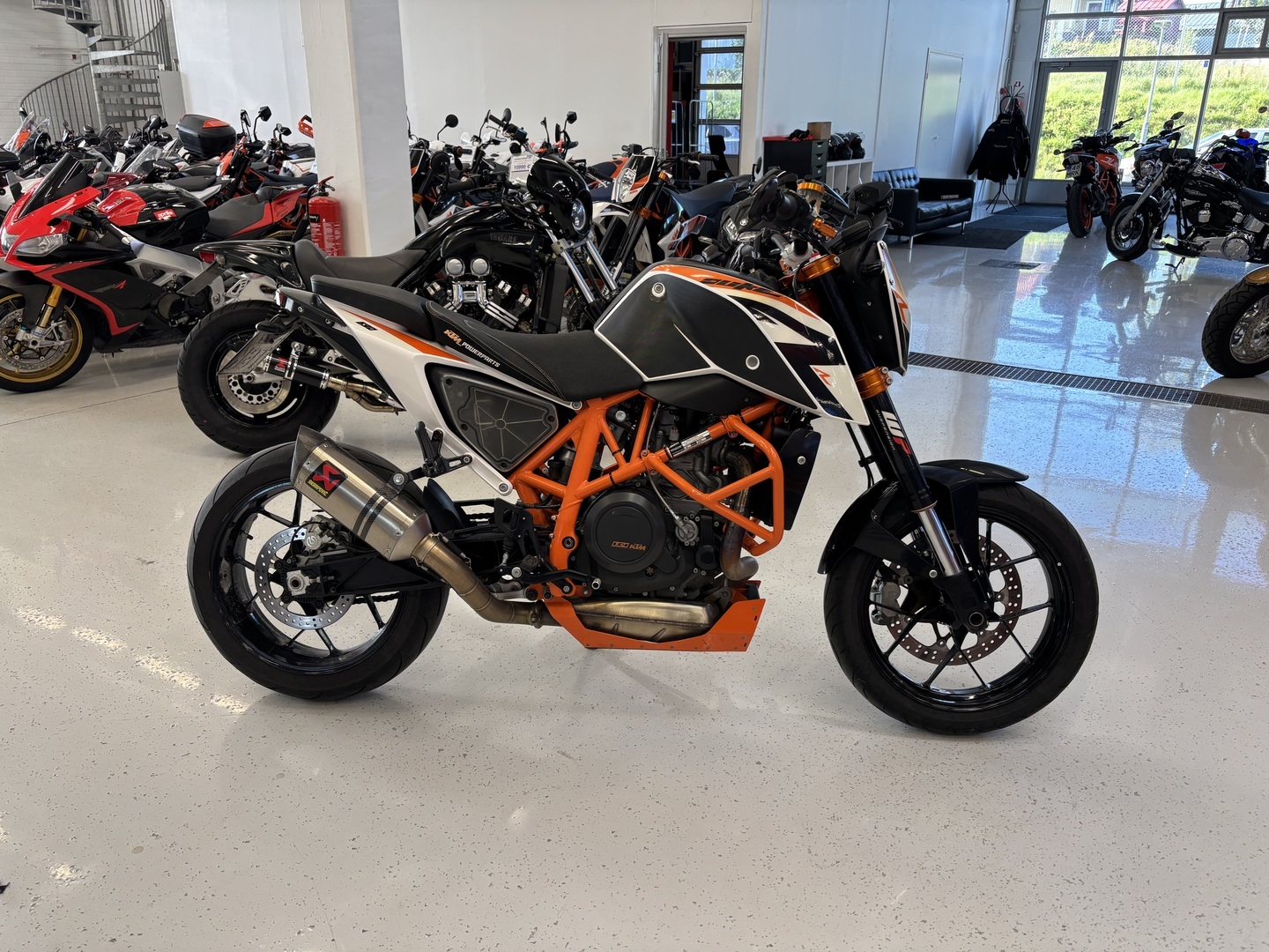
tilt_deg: -20.5
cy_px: 476
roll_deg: +0.2
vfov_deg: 53.1
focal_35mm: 26
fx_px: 953
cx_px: 634
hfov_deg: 67.3
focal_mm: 5.96
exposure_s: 1/100
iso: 64
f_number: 1.6
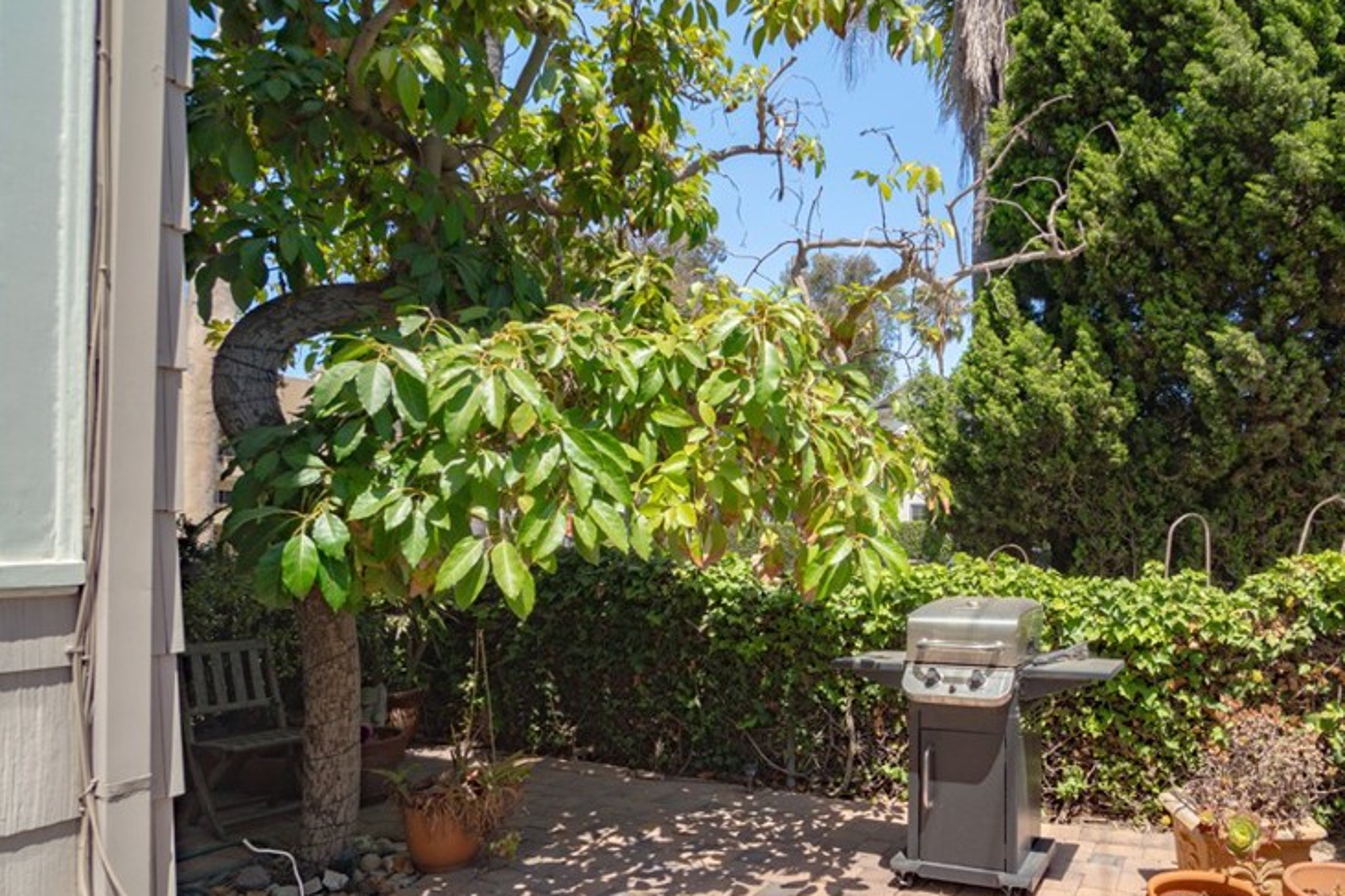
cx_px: 898
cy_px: 500
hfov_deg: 78.5
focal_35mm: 21
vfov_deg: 59.3
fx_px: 784
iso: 100
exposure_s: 1/320
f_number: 7.1
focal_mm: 10
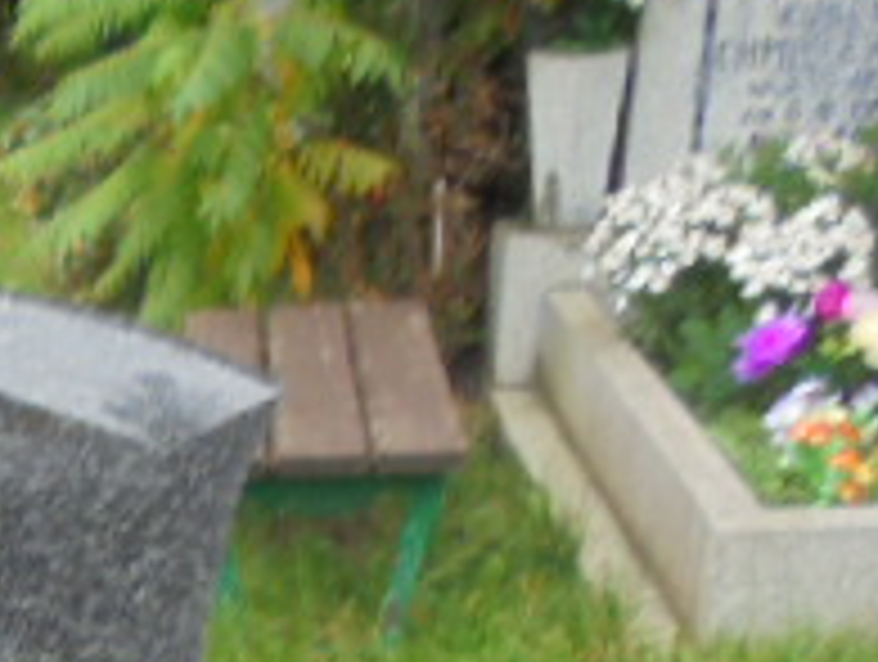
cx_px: -509
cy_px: 977
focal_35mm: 95
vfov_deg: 14.6
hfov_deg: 18.0
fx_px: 2414
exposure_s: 1/30
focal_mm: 5.3
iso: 100
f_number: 3.7
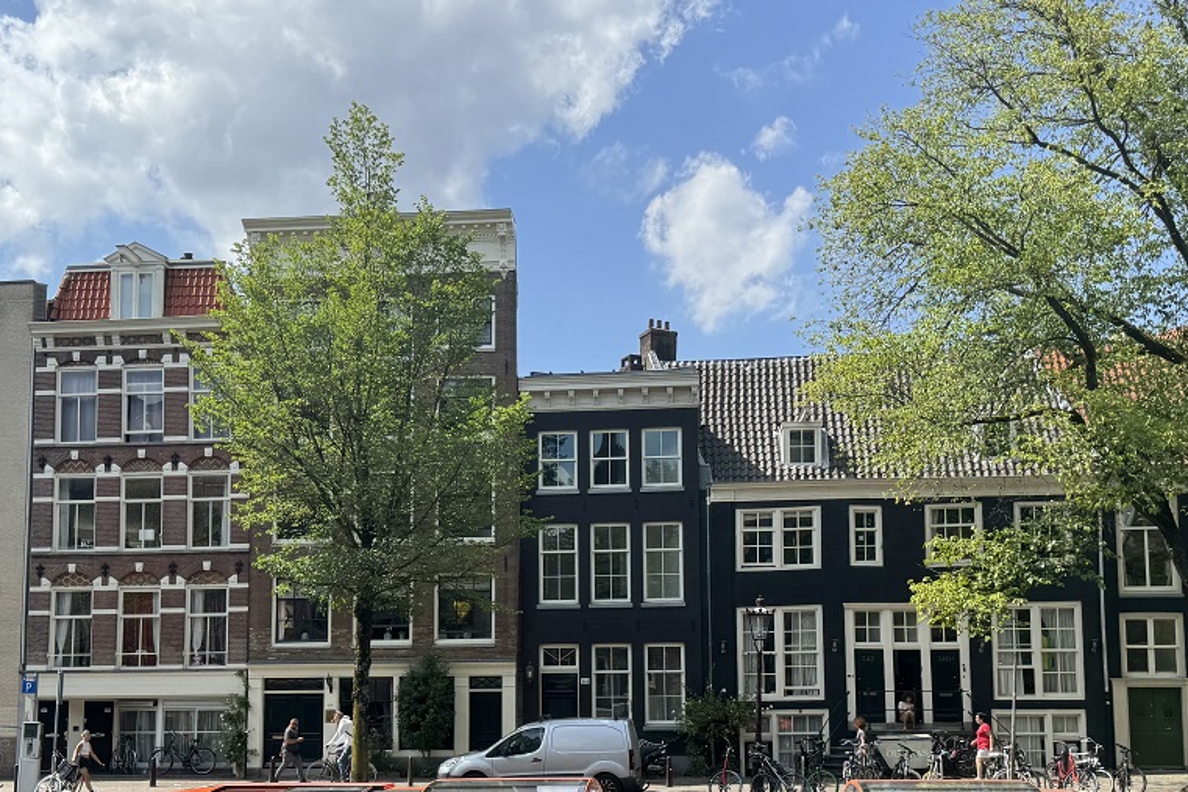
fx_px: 1353
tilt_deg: +3.5
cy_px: 598
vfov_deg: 32.0
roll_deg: +2.3
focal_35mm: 41
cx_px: 540
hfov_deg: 47.4
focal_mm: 6.76
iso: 80
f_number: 1.78
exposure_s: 1/2833
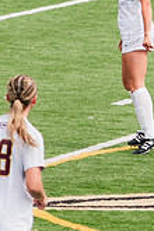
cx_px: 145
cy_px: 49
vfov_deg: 1.9
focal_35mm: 1065
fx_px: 6833
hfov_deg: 1.3
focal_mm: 200
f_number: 5.6
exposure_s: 1/1600
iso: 400
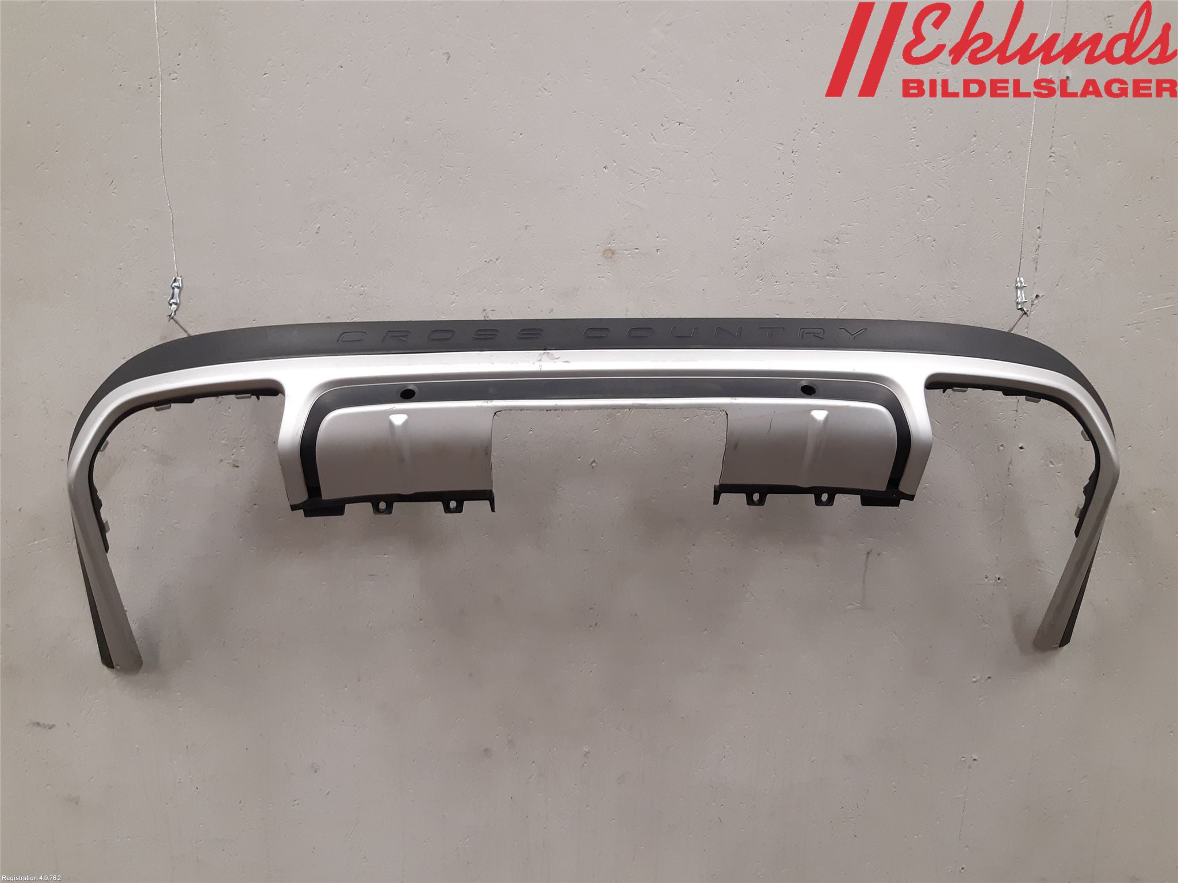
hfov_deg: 67.3
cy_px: 442
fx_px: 885
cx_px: 589
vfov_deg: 53.1
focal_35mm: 26
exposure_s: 1/50
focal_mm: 3.93
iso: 160
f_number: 1.7
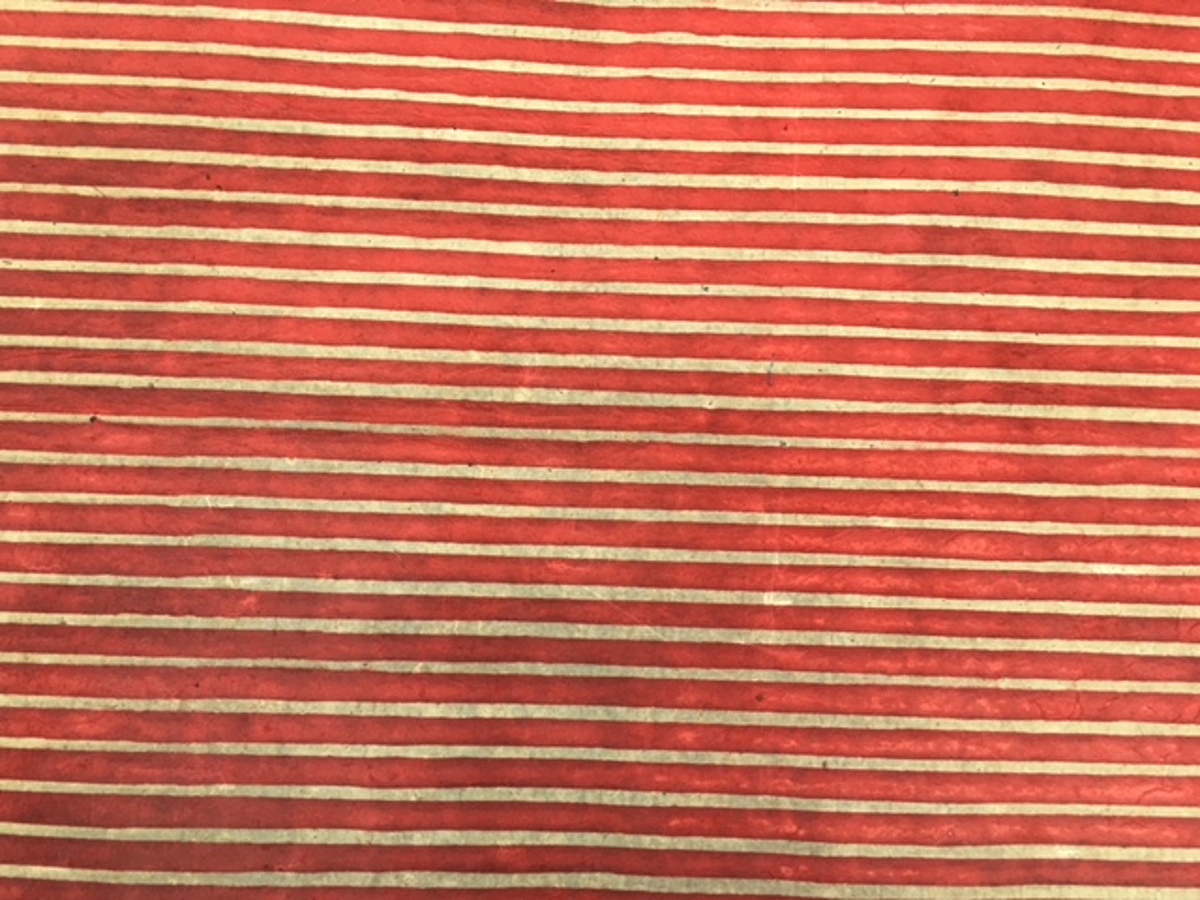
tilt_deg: -82.4
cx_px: 600
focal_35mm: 29
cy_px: 450
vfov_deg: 48.2
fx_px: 1005
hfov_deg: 61.7
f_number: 2.2
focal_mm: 4.15
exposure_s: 1/33
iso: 32
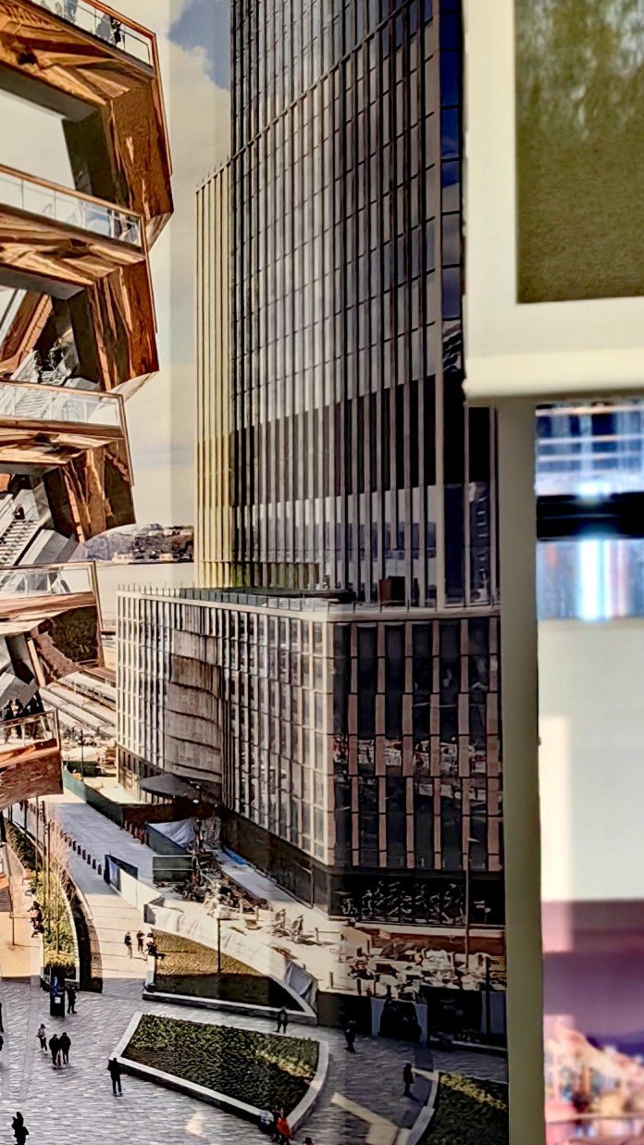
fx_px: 2701
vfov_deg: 22.8
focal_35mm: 89
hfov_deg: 13.2
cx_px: -179
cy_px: 1201
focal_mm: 5.75
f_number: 1.4
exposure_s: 1/100
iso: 64
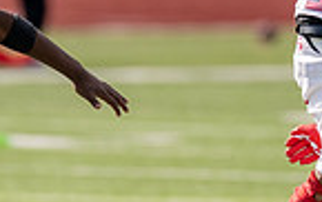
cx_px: -59
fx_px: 13302
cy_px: 141
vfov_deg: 0.9
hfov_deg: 1.4
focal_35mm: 1514
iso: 160
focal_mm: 200
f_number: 2.8
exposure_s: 1/3200
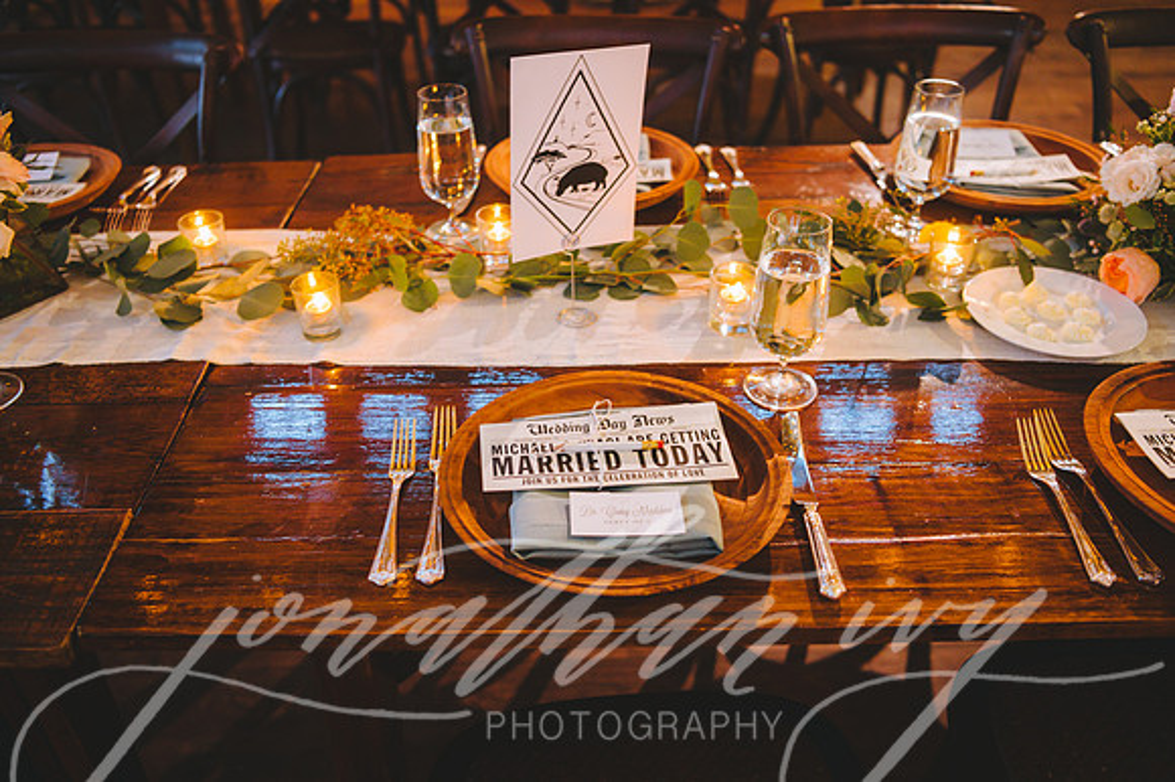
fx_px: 1044
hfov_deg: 58.7
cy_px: 391
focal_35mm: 32
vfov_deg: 41.1
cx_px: 588
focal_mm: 32
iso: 2500
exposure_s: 1/60
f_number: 2.8
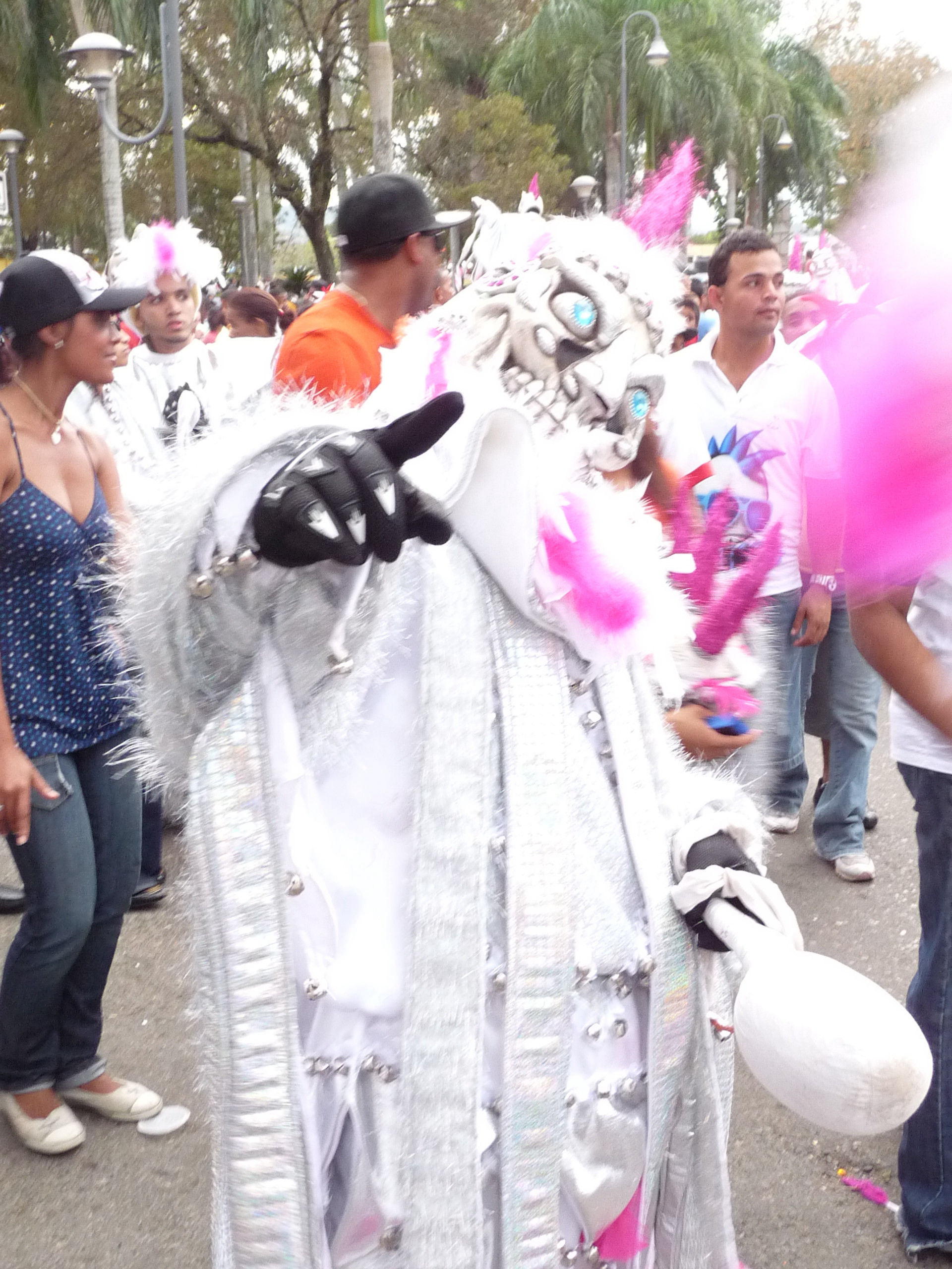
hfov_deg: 36.0
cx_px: 476
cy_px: 634
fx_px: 1467
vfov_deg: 46.8
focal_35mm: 40
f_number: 2.8
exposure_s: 1/30
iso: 250
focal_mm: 4.9
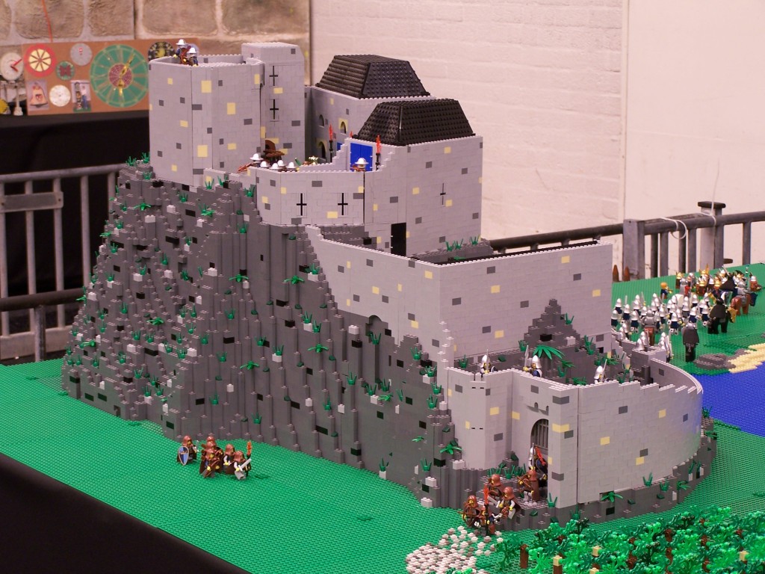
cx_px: 382
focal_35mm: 82
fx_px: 1812
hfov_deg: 23.8
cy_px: 287
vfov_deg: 18.0
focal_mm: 13.7
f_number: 3.2
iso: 80
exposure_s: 1/2
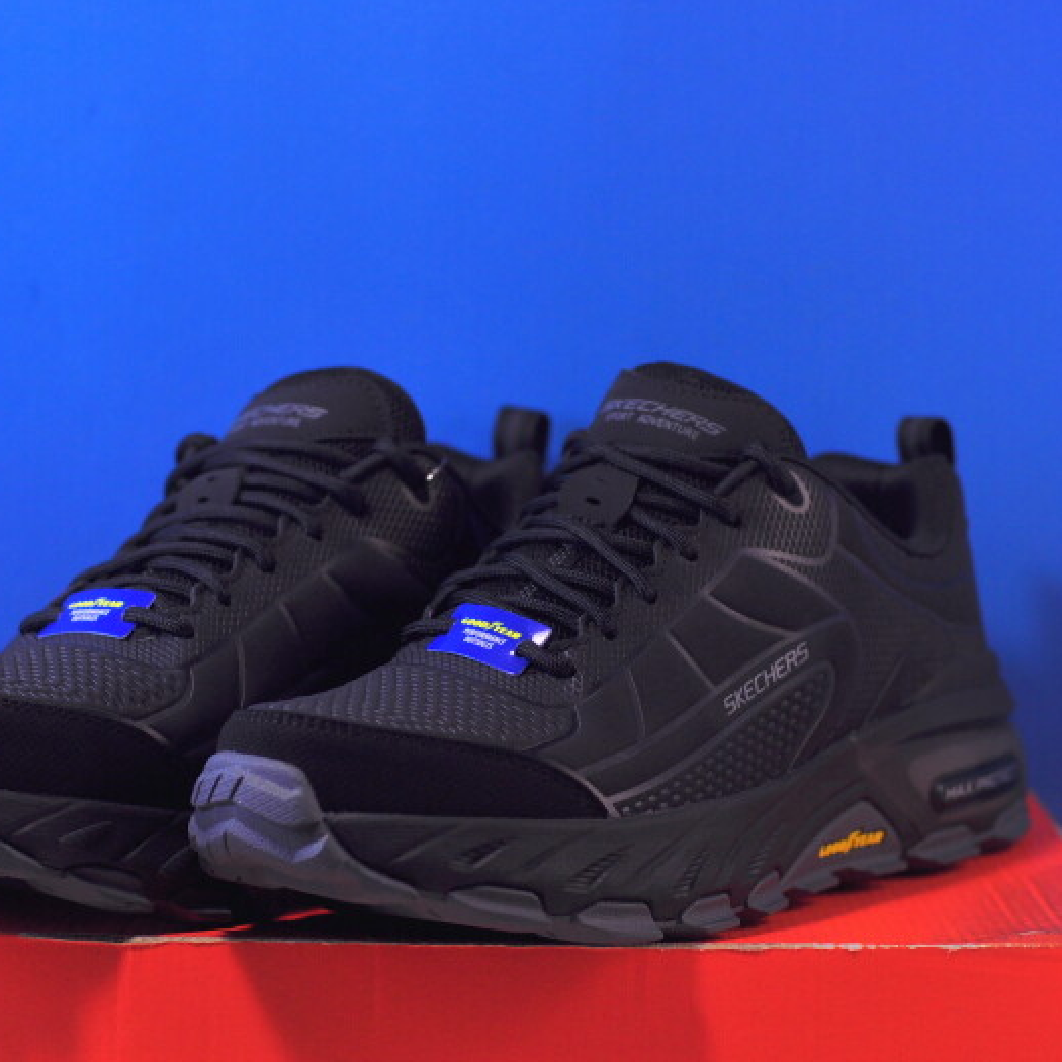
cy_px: 531
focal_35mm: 97
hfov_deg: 17.9
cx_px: 457
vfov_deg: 17.9
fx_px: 3367
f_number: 3.2
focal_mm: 50
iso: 250
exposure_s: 1/320
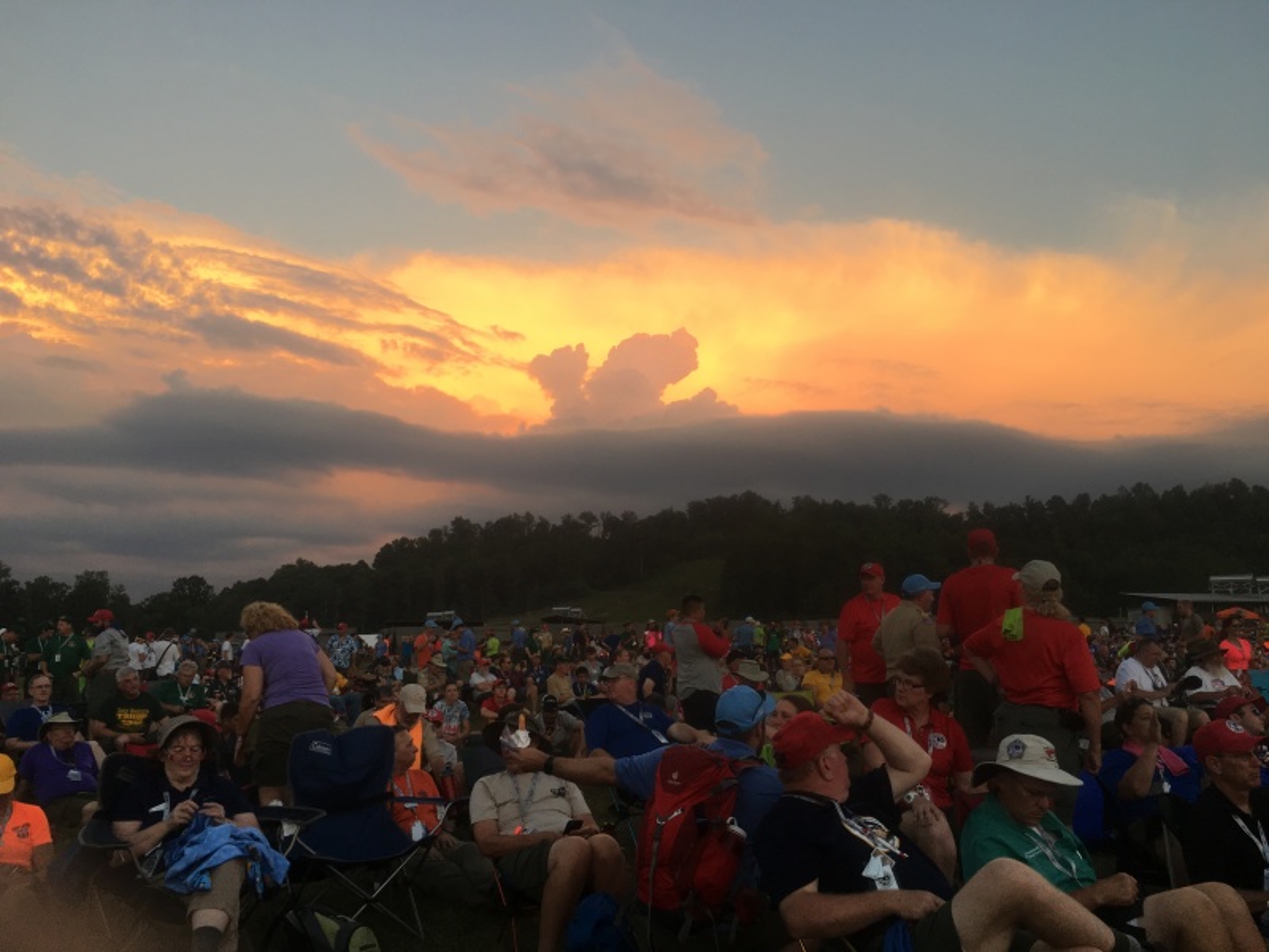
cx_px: 634
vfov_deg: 48.2
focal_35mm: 29
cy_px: 476
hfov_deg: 61.7
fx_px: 1063
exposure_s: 1/120
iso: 32
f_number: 2.2
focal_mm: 4.15
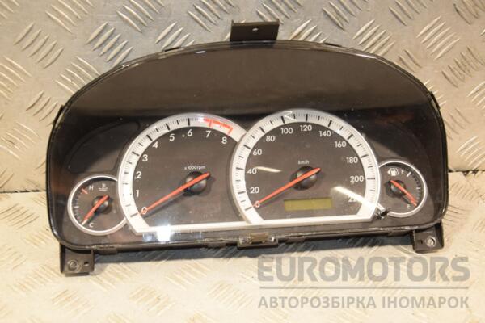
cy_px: 162
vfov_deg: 26.5
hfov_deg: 38.9
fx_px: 687
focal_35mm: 51
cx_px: 242
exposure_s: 1/160
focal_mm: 34
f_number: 5
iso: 800
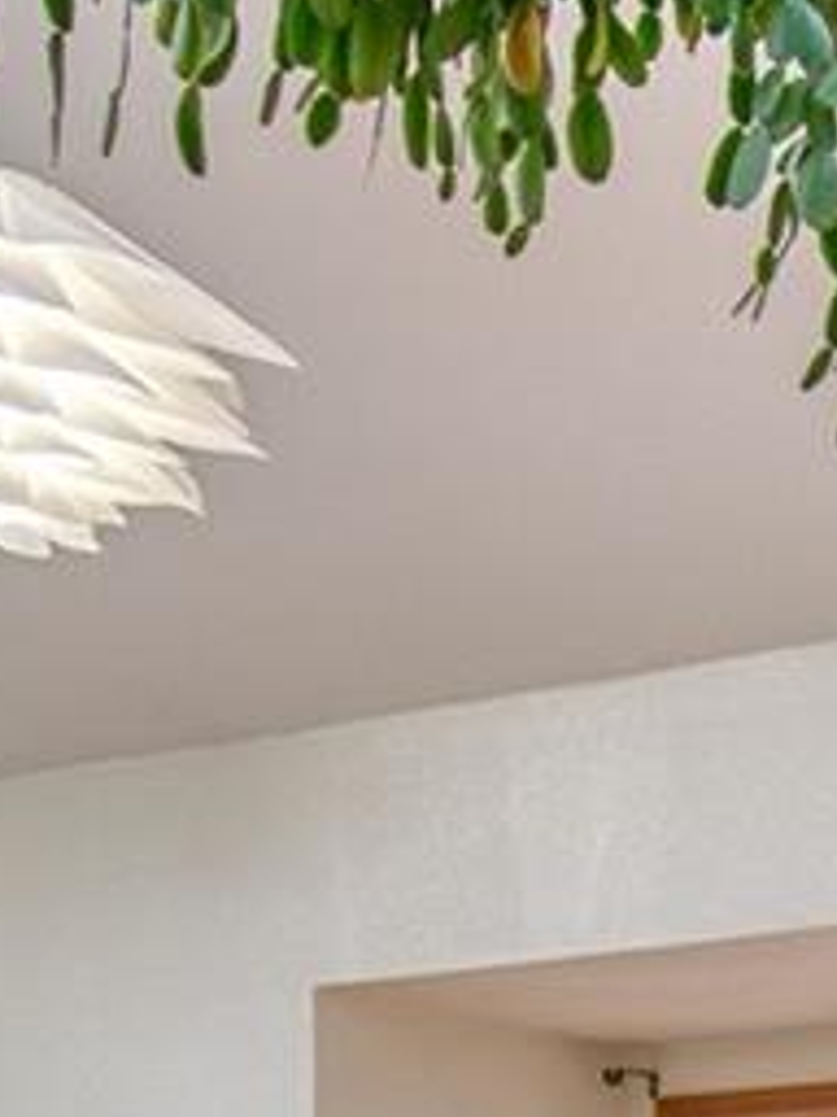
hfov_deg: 12.7
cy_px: 1680
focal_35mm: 96
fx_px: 3095
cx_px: 1853
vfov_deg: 18.2
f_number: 4
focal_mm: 16
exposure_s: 1/160
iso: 500
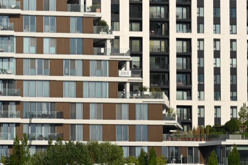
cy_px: -52
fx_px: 2273
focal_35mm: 330
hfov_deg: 6.2
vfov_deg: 4.2
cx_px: 182
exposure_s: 1/400
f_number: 7.1
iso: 100
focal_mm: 50
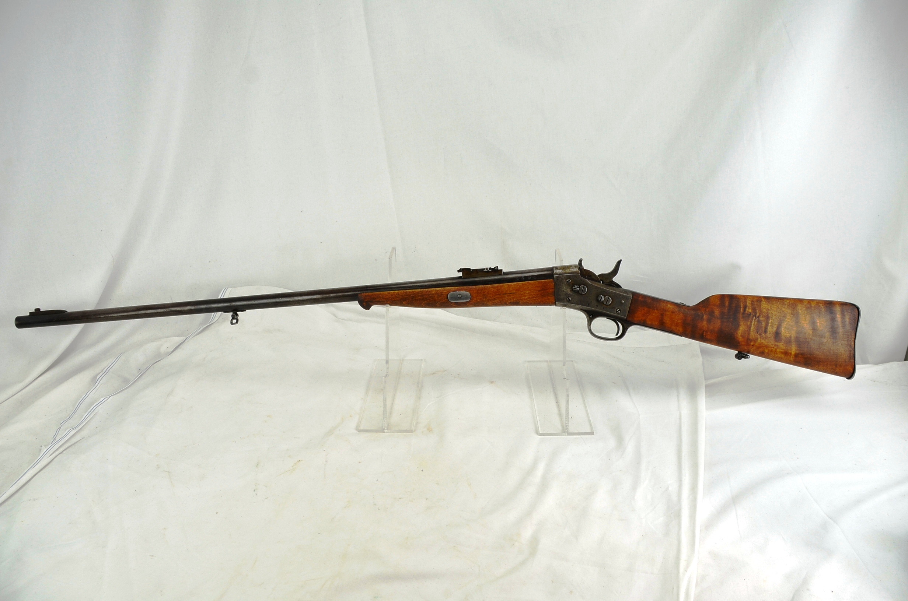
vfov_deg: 43.4
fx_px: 755
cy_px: 300
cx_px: 454
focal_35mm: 30
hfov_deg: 62.0
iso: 200
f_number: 6.3
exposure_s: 1/160
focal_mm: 20
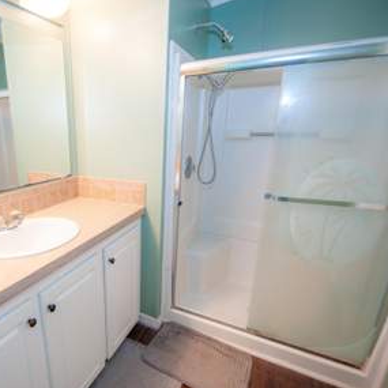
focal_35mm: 20
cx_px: 116
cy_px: 205
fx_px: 254
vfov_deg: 74.8
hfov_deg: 71.6
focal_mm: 14
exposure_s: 1/125
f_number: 3.2
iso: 1250
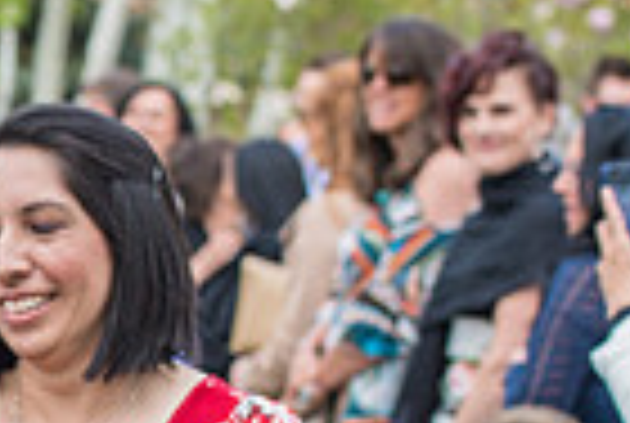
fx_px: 5068
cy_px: 524
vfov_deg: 4.8
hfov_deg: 7.0
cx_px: -446
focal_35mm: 289
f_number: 5
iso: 400
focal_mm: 70
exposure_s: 1/200
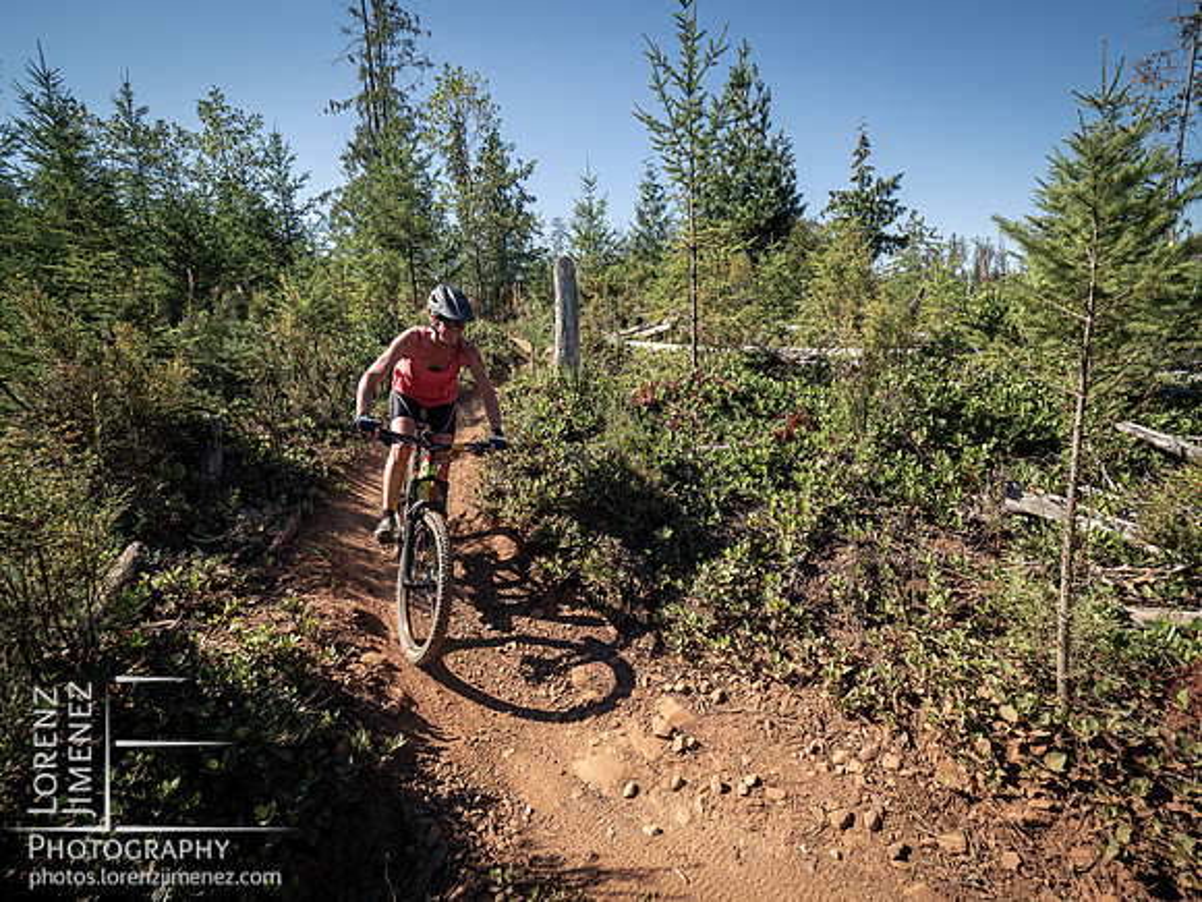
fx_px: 556
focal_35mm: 16
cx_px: 601
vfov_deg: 78.1
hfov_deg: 94.5
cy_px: 451
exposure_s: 1/1000
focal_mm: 8
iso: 400
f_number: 4
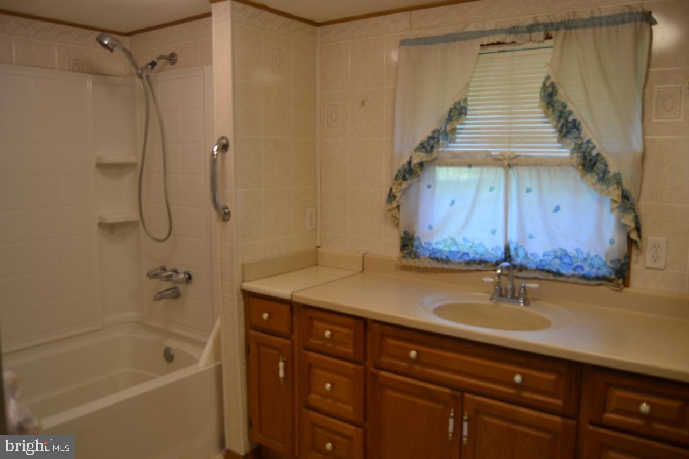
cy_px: 230
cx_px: 344
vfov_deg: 47.9
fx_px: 517
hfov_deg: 67.4
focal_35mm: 27
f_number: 3.5
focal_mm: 18
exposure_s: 1/60
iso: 400
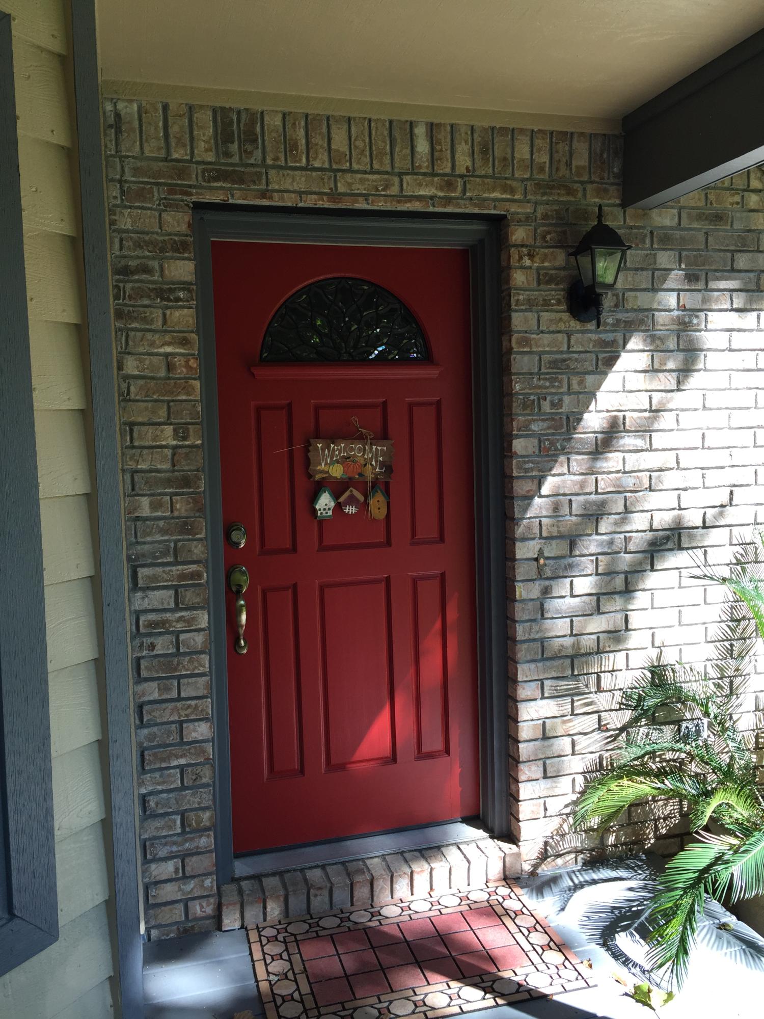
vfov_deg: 61.7
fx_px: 853
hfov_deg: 48.2
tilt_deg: -3.2
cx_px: 382
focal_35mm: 29
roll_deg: +2.4
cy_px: 510
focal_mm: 4.15
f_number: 2.2
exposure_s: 1/190
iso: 32
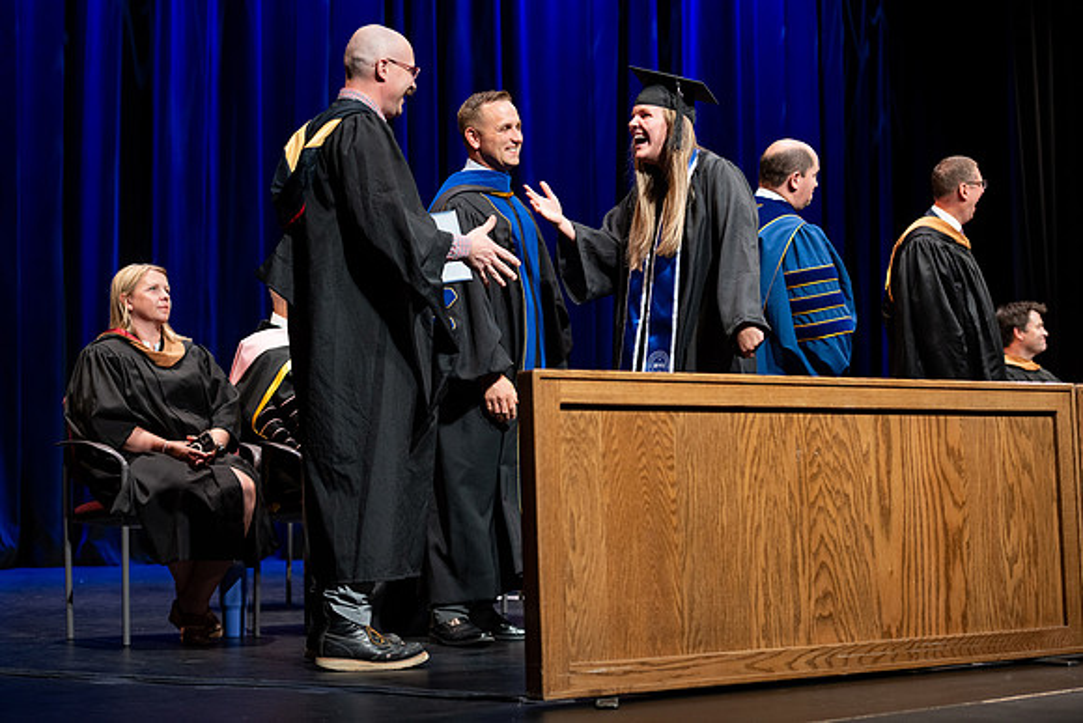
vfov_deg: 19.5
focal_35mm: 70
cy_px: 362
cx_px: 542
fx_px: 2106
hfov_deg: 28.8
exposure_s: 1/250
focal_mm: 70
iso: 640
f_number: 2.8
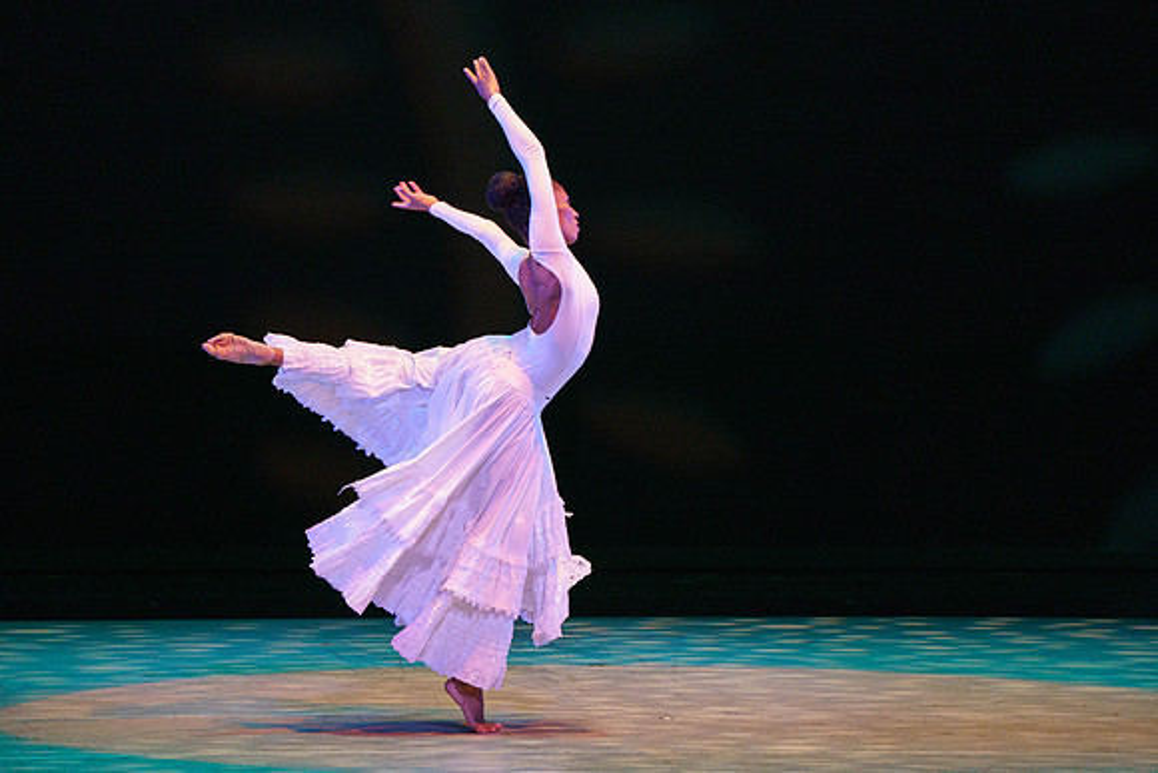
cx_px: 579
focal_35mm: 376
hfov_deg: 5.5
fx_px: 12097
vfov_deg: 3.7
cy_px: 386
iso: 5000
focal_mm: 376
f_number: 6.3
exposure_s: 1/400
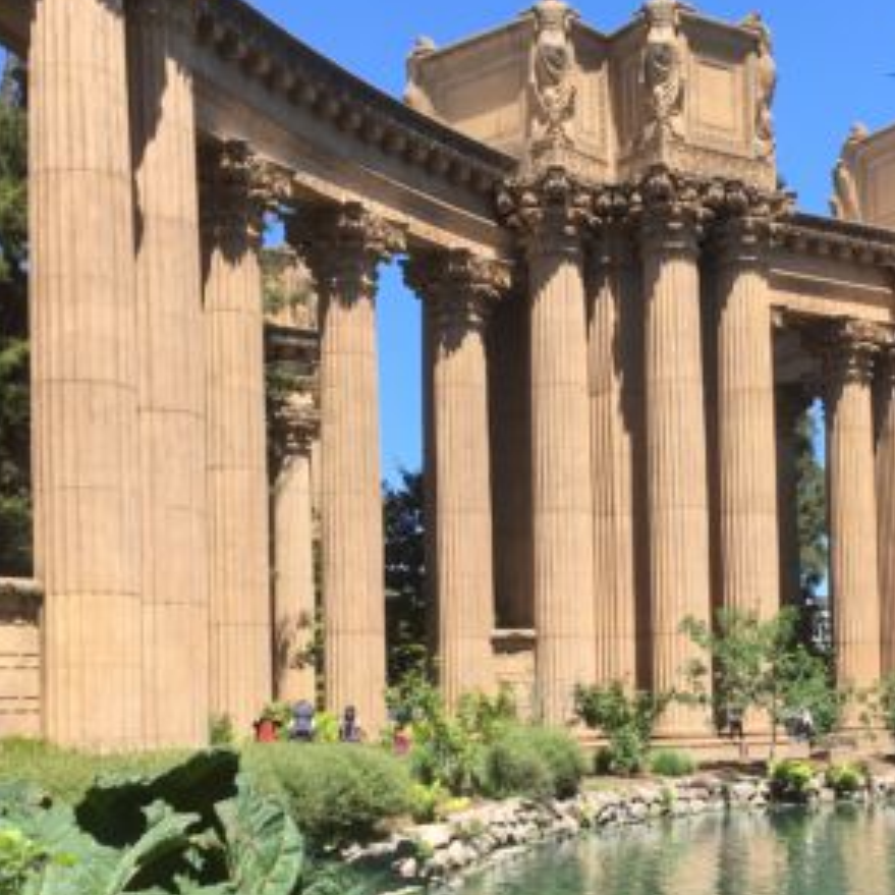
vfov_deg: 30.2
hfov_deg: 30.2
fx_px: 1638
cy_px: 645
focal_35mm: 56
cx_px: 629
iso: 25
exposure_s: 1/718
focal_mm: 4.15
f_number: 2.2
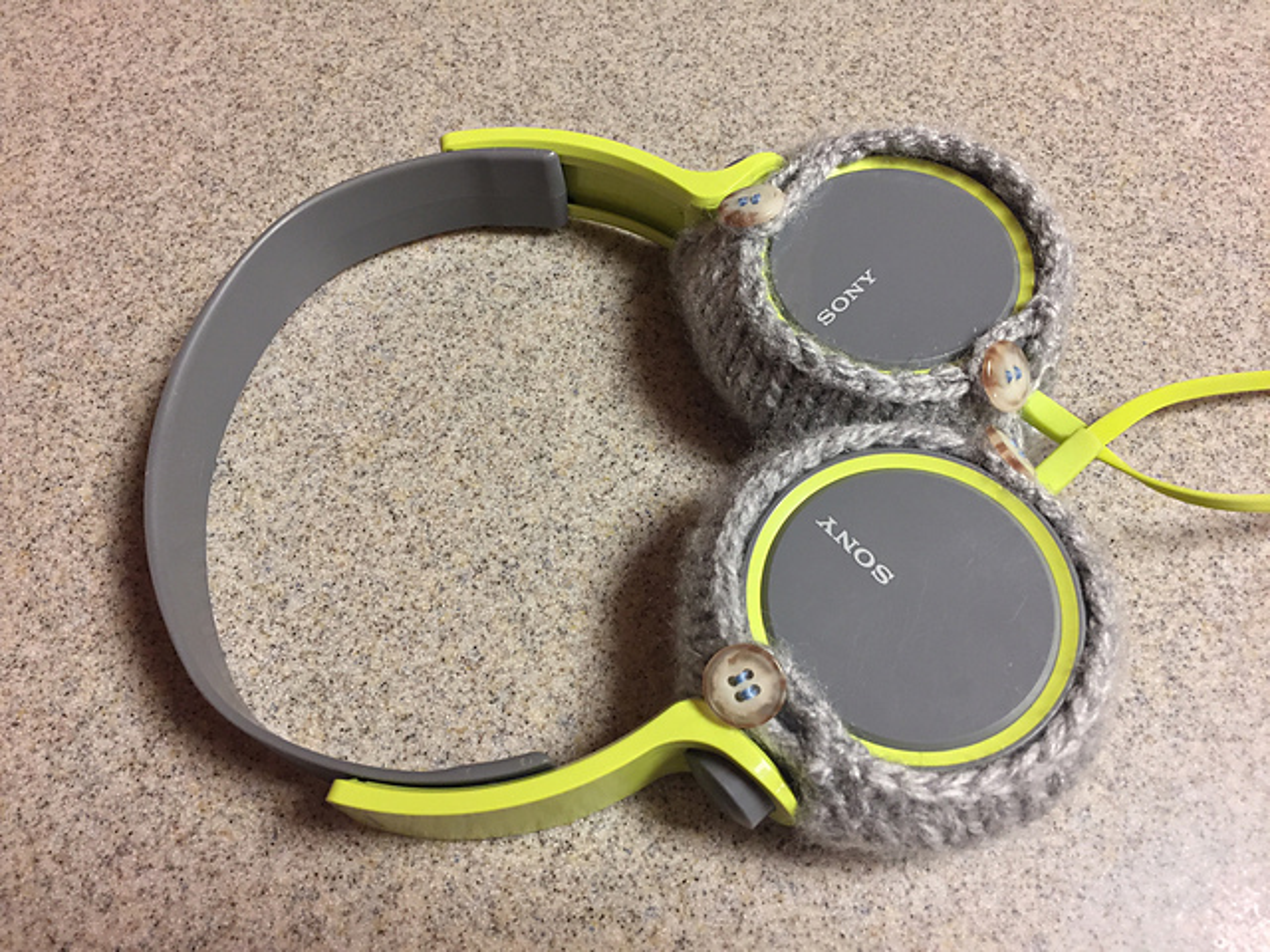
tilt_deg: -62.9
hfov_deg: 61.7
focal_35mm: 29
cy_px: 476
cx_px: 635
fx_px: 1064
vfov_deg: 48.2
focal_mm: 4.15
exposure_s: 1/30
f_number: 2.2
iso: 200
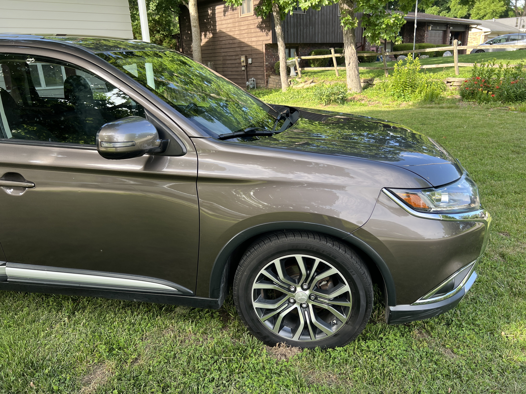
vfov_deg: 53.1
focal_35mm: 26
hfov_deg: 67.3
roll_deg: +2.3
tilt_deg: -18.6
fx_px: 395
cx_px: 263
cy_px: 197
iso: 50
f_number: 1.5
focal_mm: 5.7
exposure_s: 1/310
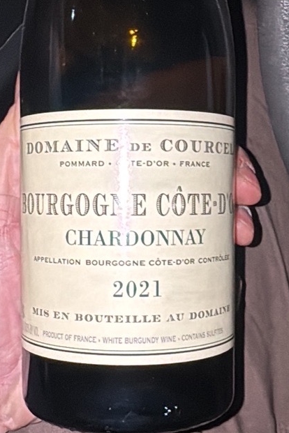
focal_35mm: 30
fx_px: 361
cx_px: 127
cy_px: 211
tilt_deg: -52.6
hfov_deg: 43.5
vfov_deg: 61.9
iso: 320
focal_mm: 2.22
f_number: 2.2
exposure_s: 1/45
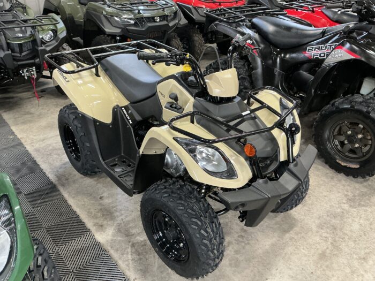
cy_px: 140
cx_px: 188
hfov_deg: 61.7
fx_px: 314
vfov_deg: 48.2
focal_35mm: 29
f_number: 1.8
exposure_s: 1/60
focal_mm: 3
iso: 160
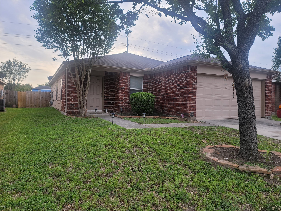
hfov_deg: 69.4
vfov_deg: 54.9
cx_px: 140
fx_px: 203
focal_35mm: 25
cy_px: 106
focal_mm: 7
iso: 20
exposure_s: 1/120
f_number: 1.8
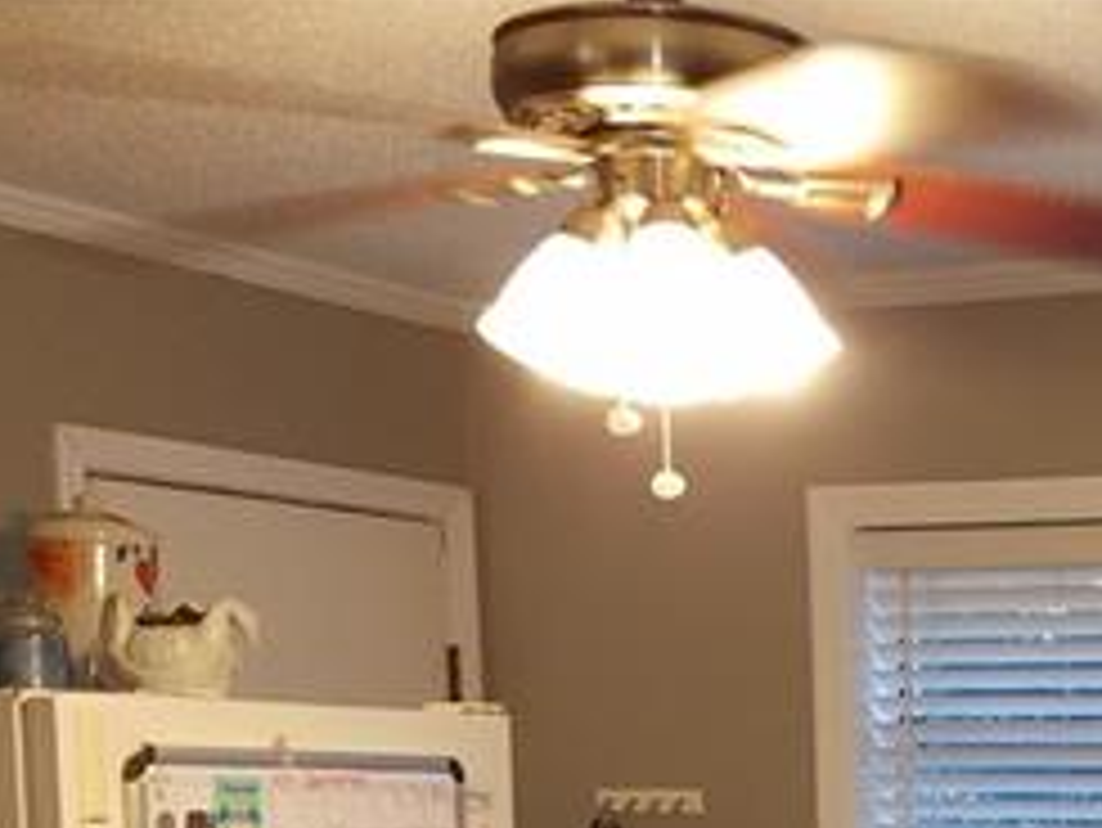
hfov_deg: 26.3
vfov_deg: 19.9
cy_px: 1071
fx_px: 2166
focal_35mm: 68
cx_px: 1214
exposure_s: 1/40
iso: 100
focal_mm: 4.2
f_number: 1.7
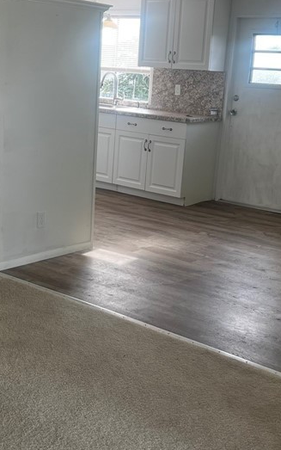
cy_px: 204
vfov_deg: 37.5
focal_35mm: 54
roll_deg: -3.6
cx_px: 118
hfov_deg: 24.0
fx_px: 661
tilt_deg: -12.9
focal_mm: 5.7
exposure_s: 1/121
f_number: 1.5
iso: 50
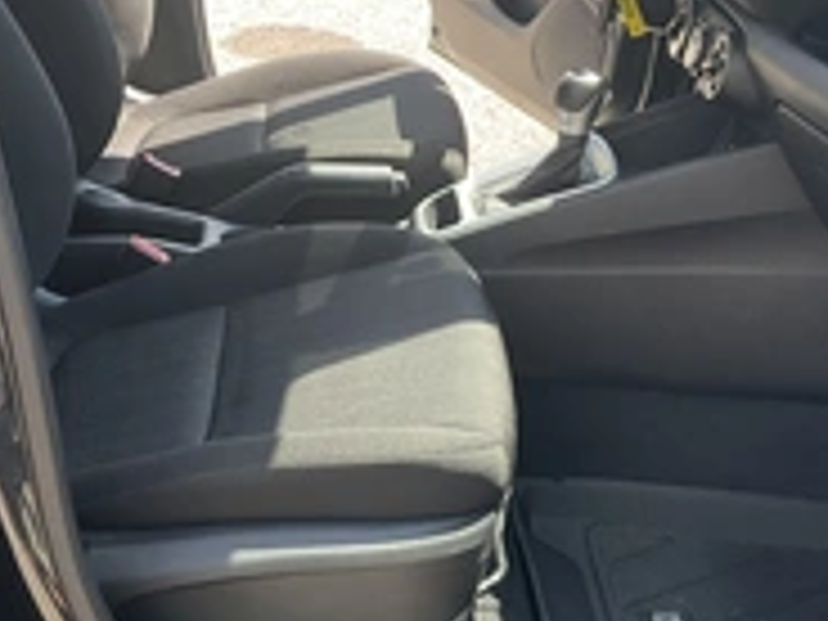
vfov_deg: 23.3
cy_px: 369
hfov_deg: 30.7
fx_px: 1507
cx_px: 405
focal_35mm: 63
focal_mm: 3
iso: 20
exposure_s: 1/122
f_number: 1.8
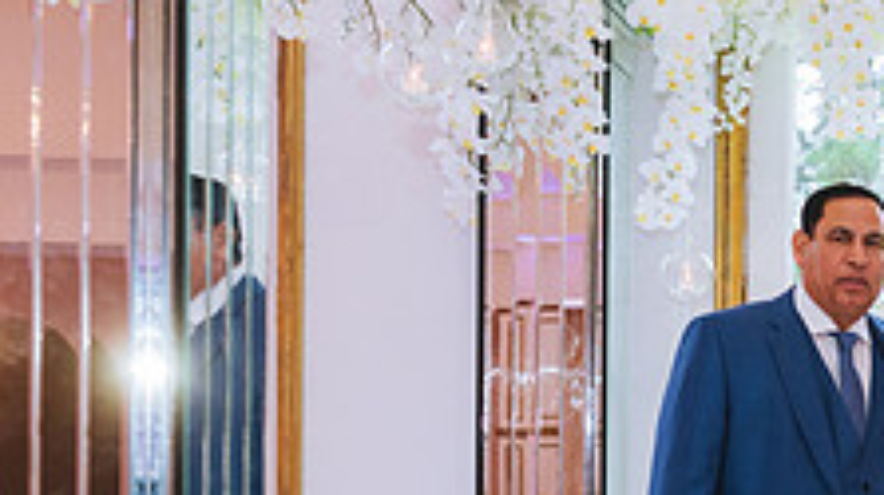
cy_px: 537
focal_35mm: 79
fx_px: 1850
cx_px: 1023
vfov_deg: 14.9
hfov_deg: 24.6
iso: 800
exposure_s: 1/200
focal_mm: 29
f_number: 2.8
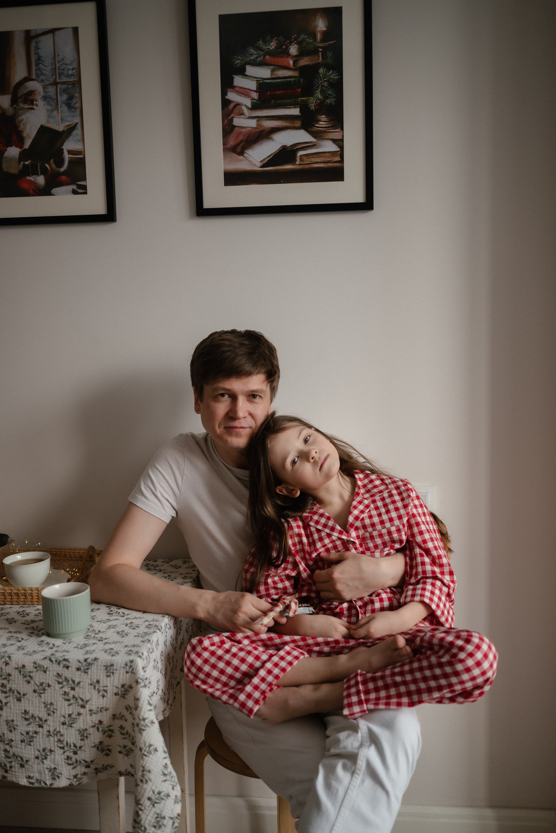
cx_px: 278
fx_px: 810
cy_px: 416
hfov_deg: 37.9
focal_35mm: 35
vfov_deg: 54.4
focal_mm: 35
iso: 250
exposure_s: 1/250
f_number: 1.8
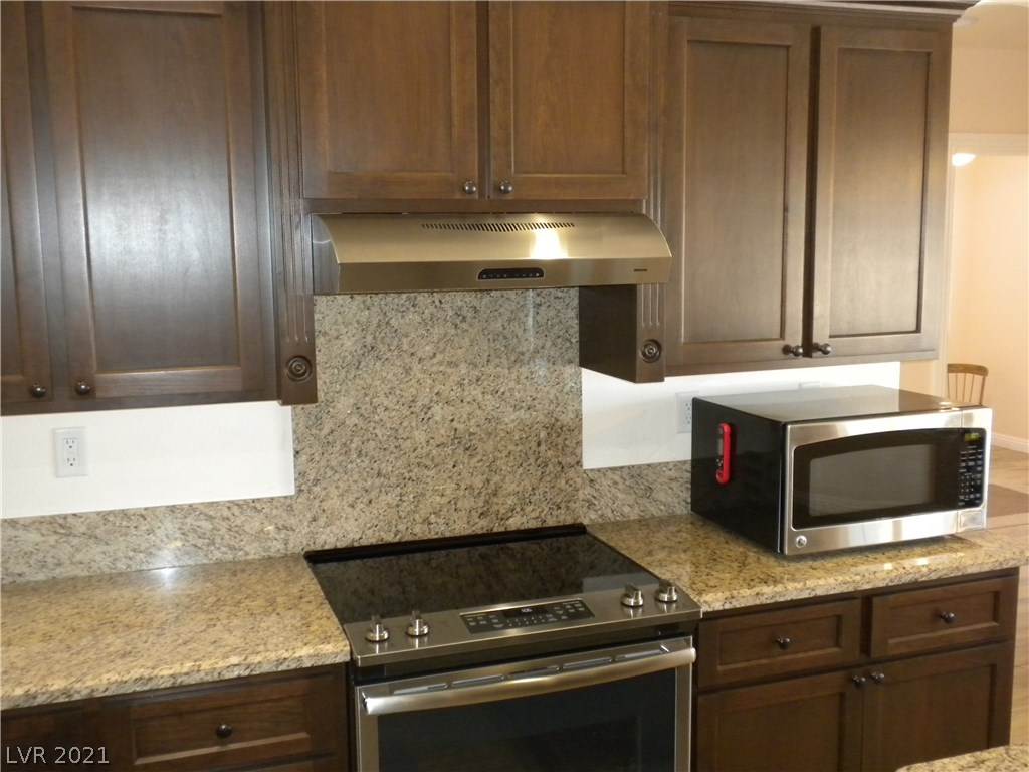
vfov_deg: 38.7
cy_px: 386
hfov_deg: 50.1
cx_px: 514
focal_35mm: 37
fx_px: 1100
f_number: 3.5
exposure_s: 1/30
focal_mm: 6.6
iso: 400
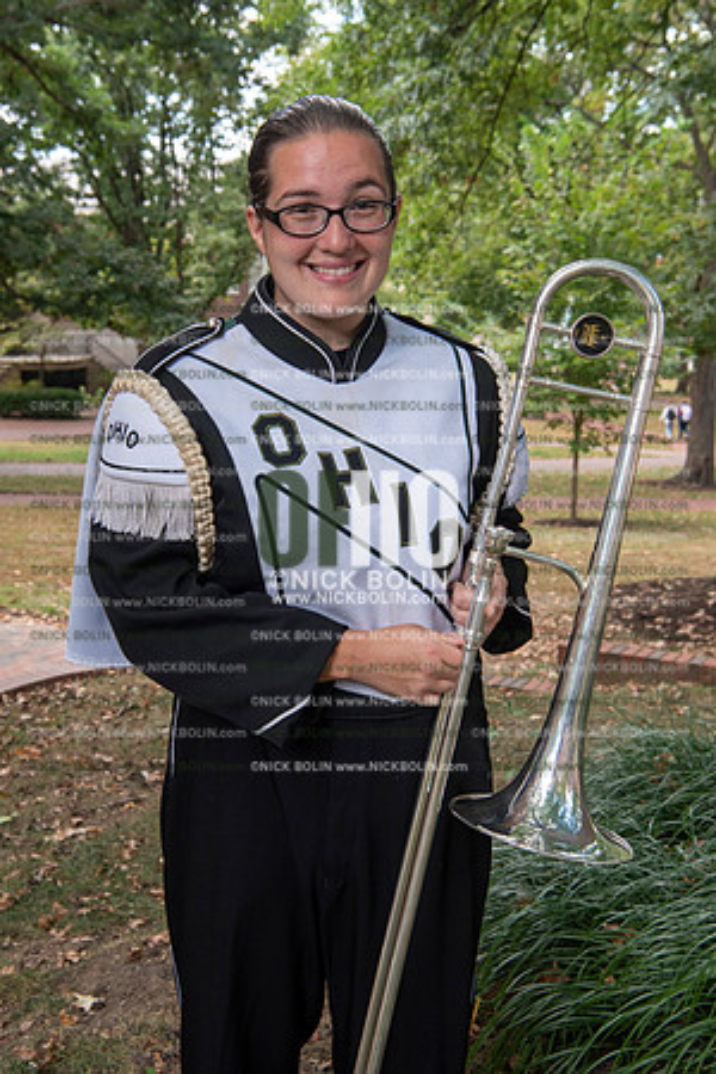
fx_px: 1432
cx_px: 358
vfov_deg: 41.1
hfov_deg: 28.1
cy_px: 537
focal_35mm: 48
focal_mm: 48
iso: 500
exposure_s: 1/100
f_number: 8
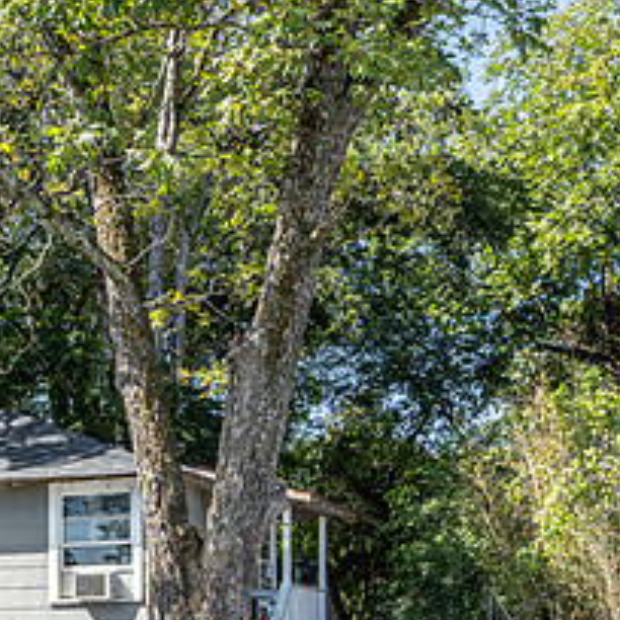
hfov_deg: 22.8
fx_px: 1439
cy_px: 595
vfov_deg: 23.5
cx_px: -78
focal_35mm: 71
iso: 640
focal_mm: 24
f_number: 6.3
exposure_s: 1/1250
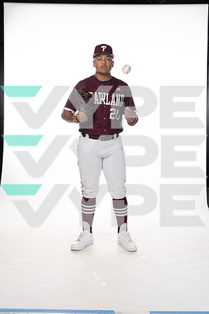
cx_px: 104
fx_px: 427
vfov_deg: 40.3
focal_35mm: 49
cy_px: 157
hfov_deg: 27.5
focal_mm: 49
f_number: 6.3
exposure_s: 1/250
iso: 400
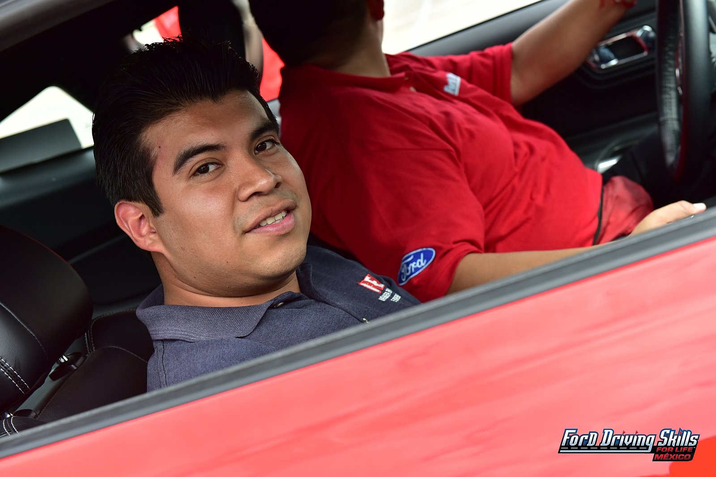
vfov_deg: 22.6
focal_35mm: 60
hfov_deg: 33.4
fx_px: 1193
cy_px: 238
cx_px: 358
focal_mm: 60
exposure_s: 1/500
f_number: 5
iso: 640
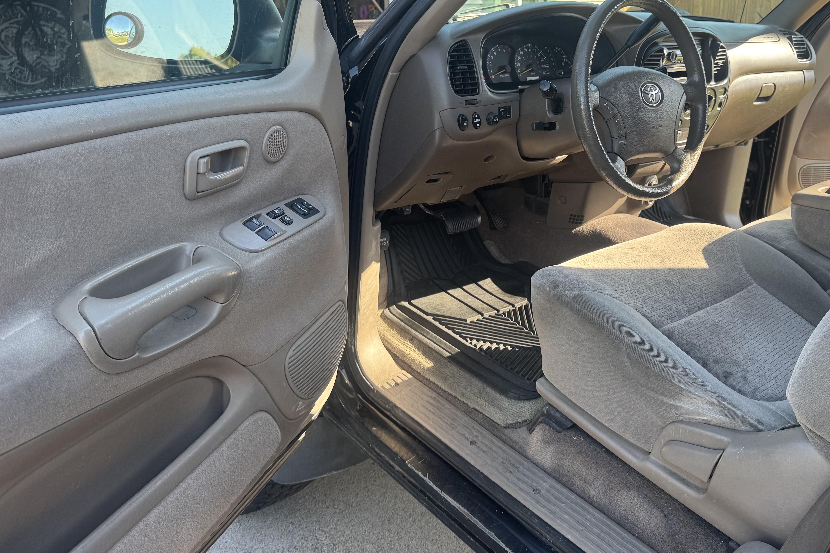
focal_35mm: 31
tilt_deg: -12.9
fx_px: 715
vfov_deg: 41.7
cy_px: 177
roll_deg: +0.2
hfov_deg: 60.2
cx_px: 453
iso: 80
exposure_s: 1/254
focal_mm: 6.76
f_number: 1.78
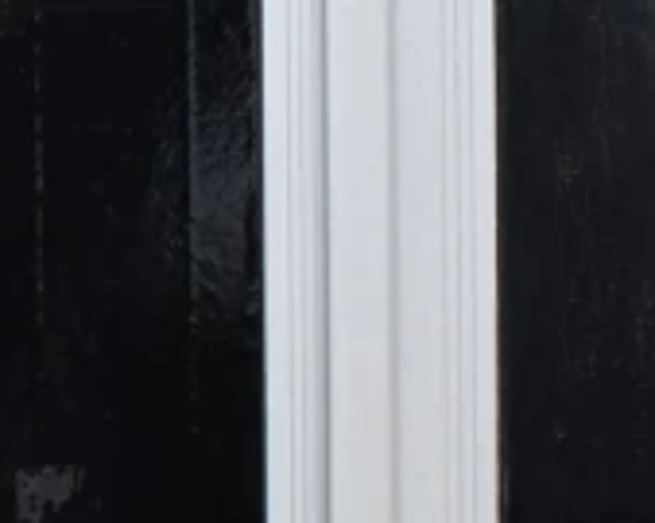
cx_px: -721
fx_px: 3819
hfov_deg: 9.1
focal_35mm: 197
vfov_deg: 7.7
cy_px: 692
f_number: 8
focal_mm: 21
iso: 180
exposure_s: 1/250
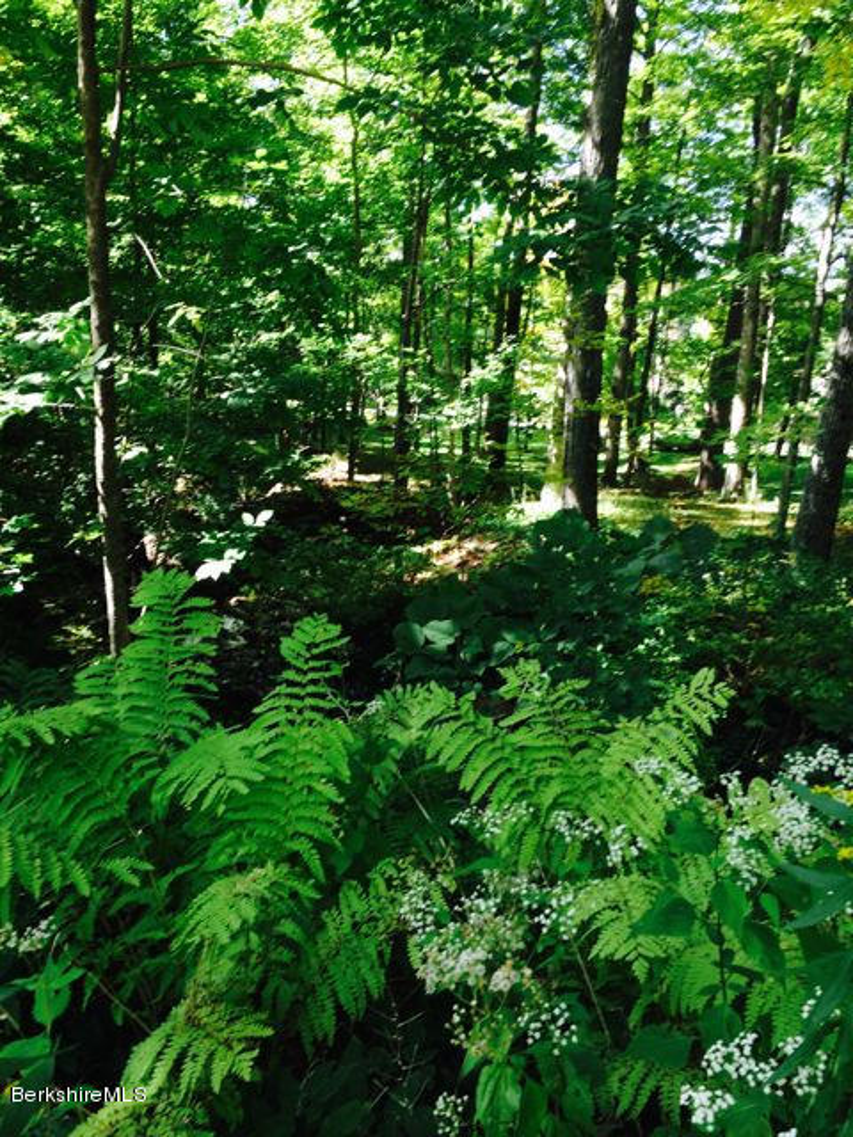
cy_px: 568
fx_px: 986
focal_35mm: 30
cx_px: 426
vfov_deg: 60.0
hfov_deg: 46.8
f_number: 2.2
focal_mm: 4.12
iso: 50
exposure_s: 1/120
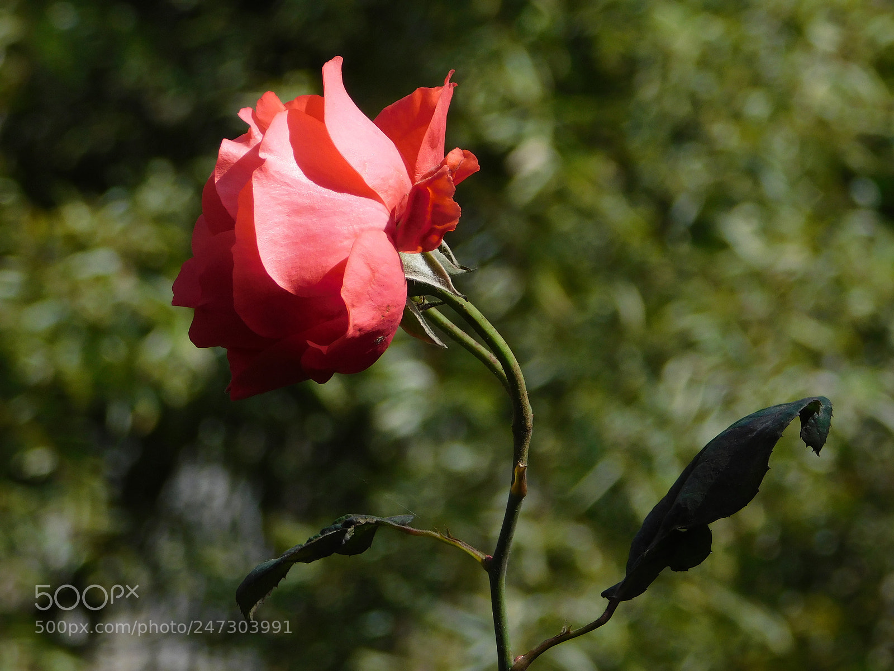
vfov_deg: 7.4
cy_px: 336
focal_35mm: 202
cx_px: 447
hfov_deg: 9.8
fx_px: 5217
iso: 125
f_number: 5.4
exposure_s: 1/400
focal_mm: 35.9
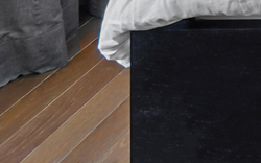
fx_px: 782
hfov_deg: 12.4
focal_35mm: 110
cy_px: -453
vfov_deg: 8.1
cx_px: 710
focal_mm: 10
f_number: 10
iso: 100
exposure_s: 1/1.25
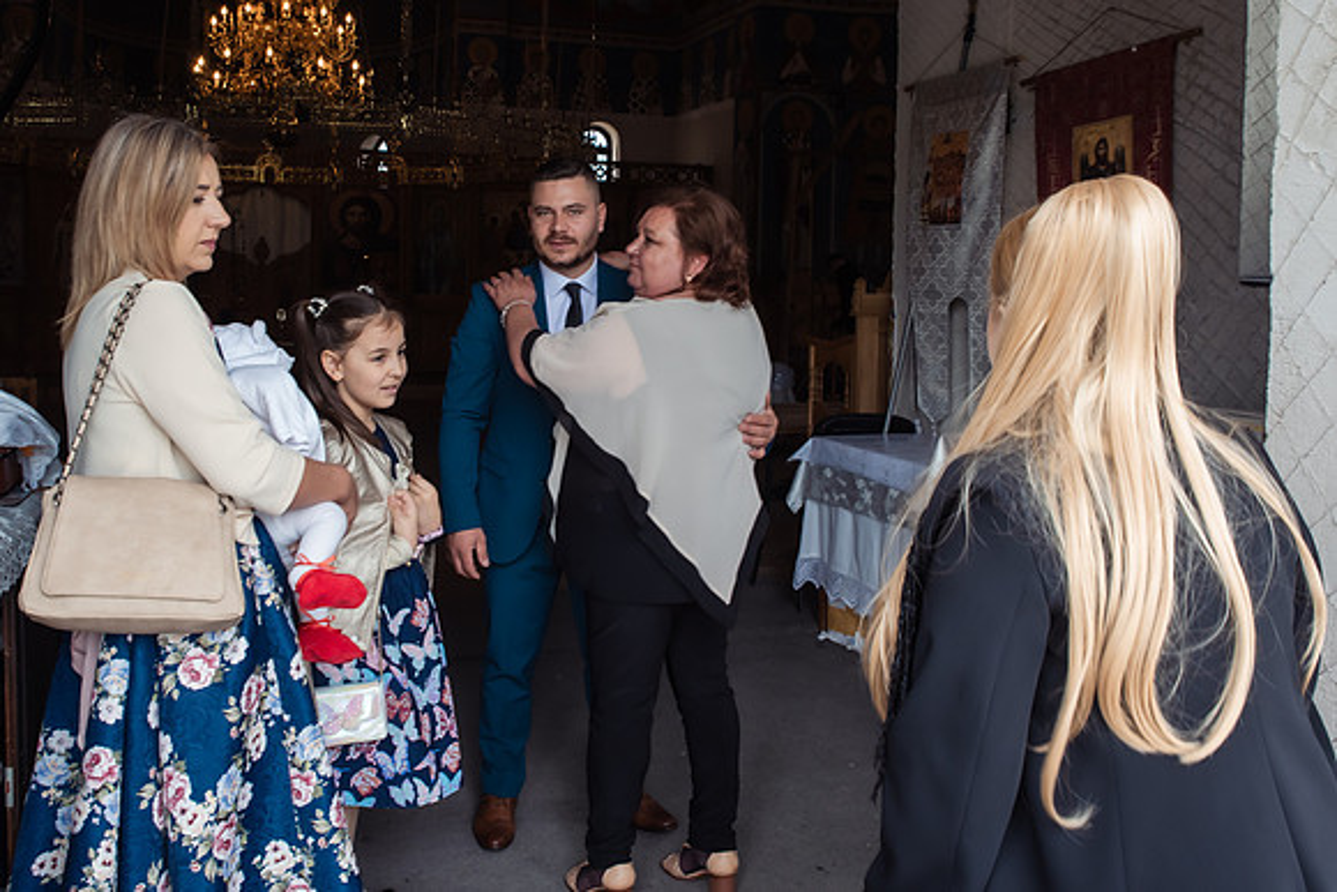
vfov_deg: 39.1
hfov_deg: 56.3
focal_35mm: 34
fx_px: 1245
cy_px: 317
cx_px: 595
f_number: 6.3
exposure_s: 1/160
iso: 500
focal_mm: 26
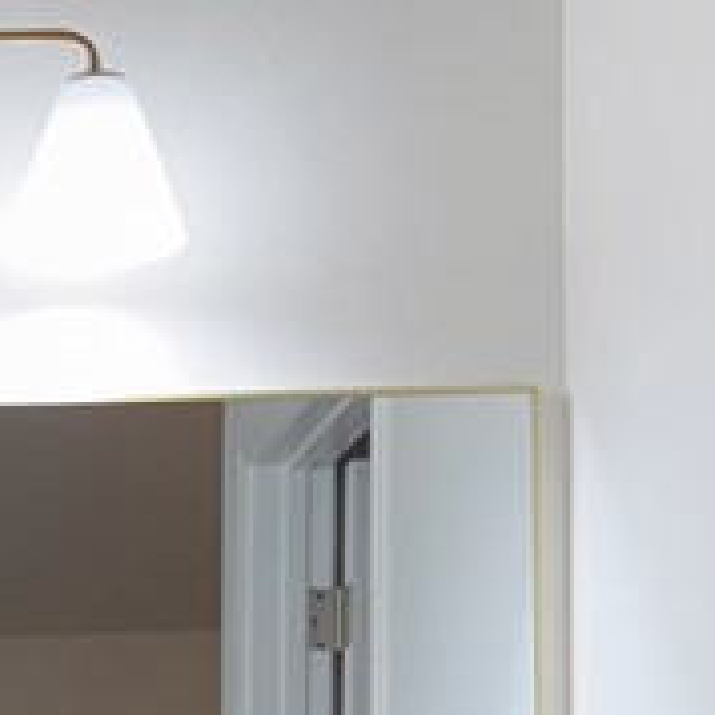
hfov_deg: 13.5
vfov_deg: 13.6
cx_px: -325
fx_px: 2851
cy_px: 1028
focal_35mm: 122
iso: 100
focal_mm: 6.76
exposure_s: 1/120
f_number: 1.78
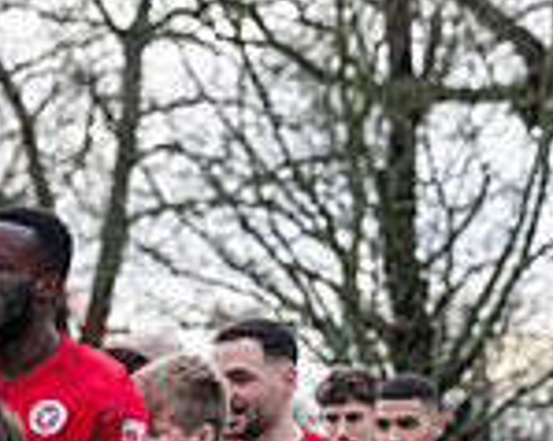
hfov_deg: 5.1
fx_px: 6232
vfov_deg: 4.0
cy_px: 765
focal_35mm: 381
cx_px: -168
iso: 250
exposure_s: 1/250
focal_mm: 87
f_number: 5
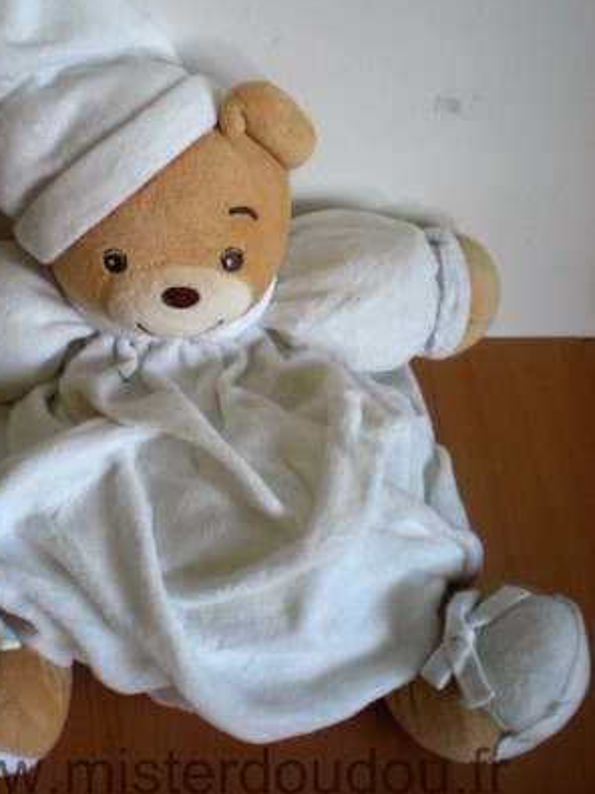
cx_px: 205
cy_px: 289
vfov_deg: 37.9
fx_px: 1147
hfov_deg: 28.9
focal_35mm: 50
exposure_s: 1/55
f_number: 3.1
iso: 144
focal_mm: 6.3
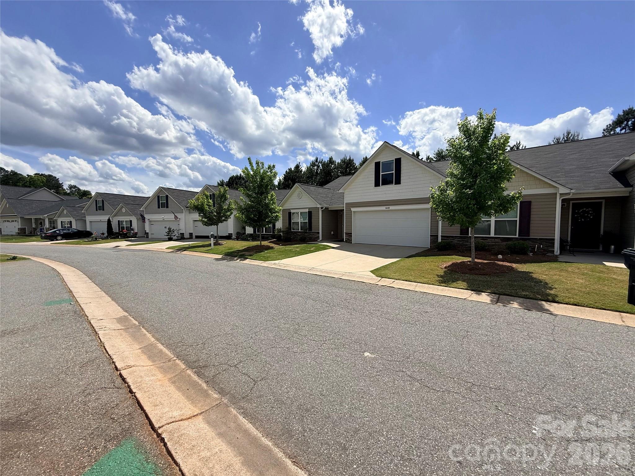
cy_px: 238
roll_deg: +0.2
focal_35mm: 14
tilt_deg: -3.1
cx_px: 318
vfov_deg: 85.7
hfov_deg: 102.1
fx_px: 257
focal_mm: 2.22
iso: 50
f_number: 2.2
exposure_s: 1/3289
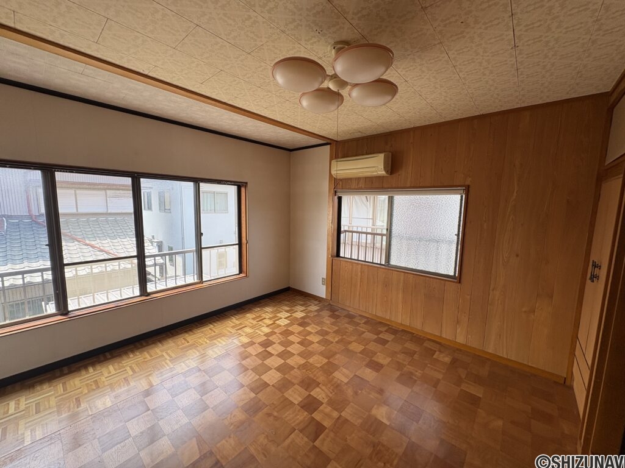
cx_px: 312
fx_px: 253
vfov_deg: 85.7
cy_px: 234
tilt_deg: -5.7
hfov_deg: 102.1
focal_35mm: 14
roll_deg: -0.4
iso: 50
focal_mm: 2.22
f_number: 2.2
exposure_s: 1/168
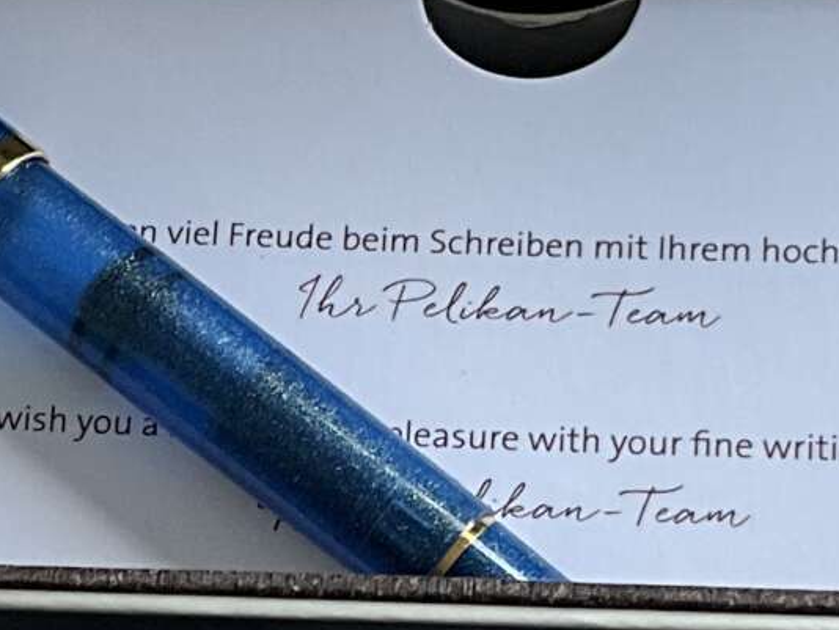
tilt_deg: -56.2
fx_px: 3371
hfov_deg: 14.2
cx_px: 245
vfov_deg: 10.6
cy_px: 683
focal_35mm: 139
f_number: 1.8
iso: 50
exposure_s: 1/122
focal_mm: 3
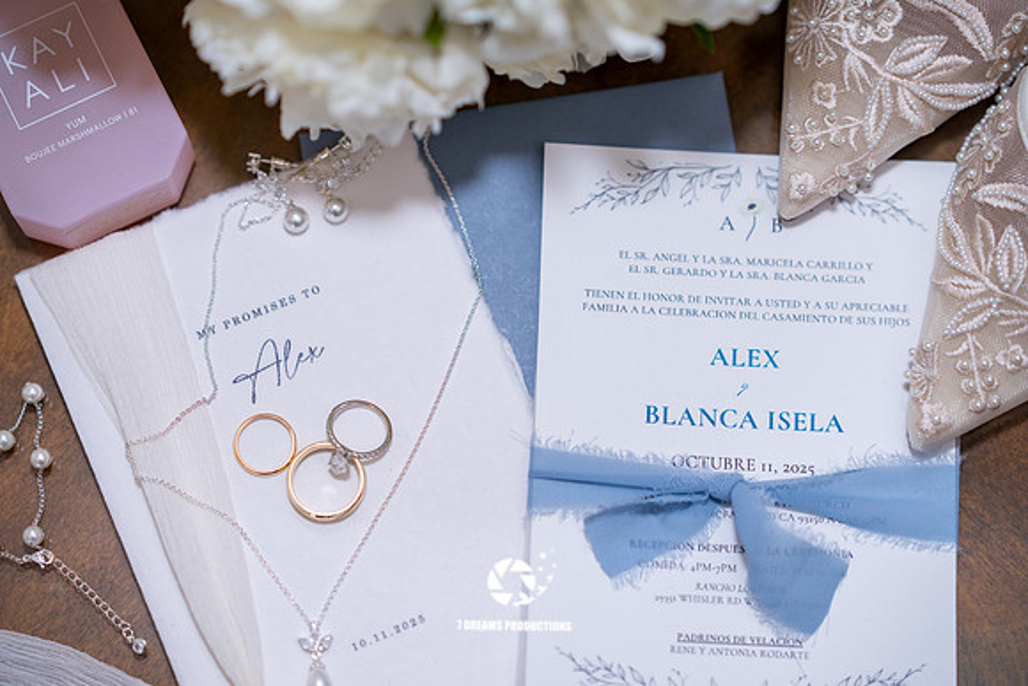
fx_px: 2428
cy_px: 343
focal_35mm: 85
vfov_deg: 16.1
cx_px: 514
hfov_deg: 23.9
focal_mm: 85
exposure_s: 1/125
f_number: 2
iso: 320
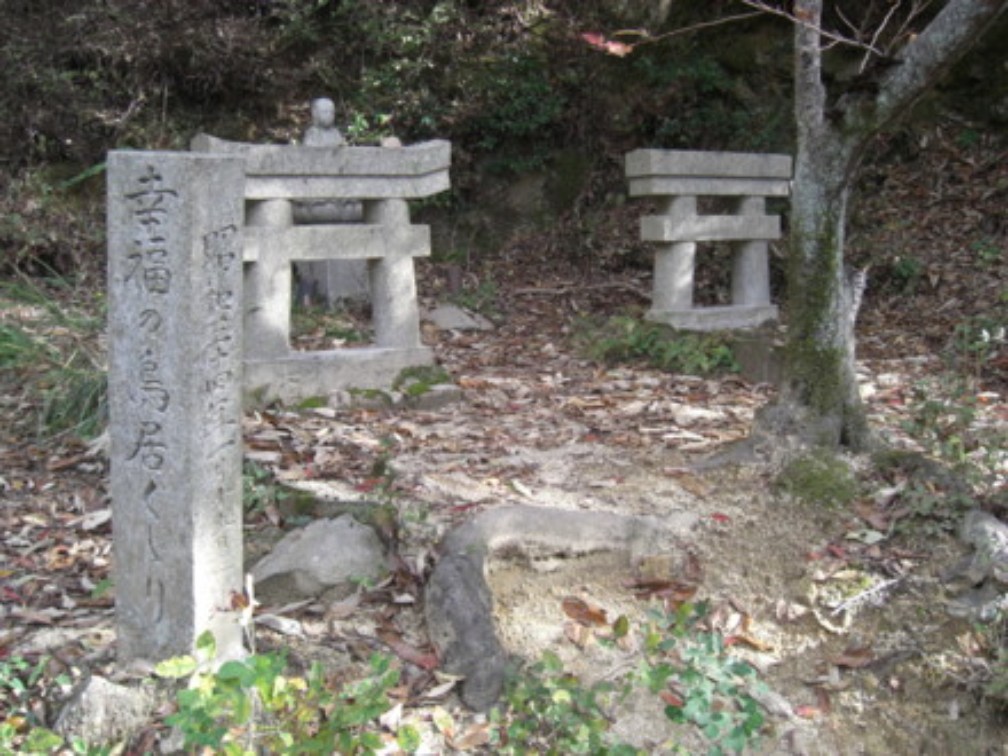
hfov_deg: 49.0
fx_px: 1107
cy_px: 378
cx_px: 504
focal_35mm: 38
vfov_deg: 37.7
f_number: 2.8
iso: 80
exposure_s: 1/100
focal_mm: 7.9
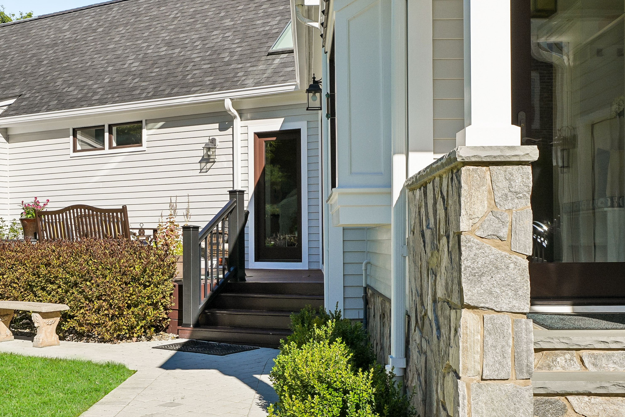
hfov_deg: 39.3
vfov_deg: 26.7
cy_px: 260
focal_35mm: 50
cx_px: 299
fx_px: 875
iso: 200
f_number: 8
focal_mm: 24.2
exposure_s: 1/640
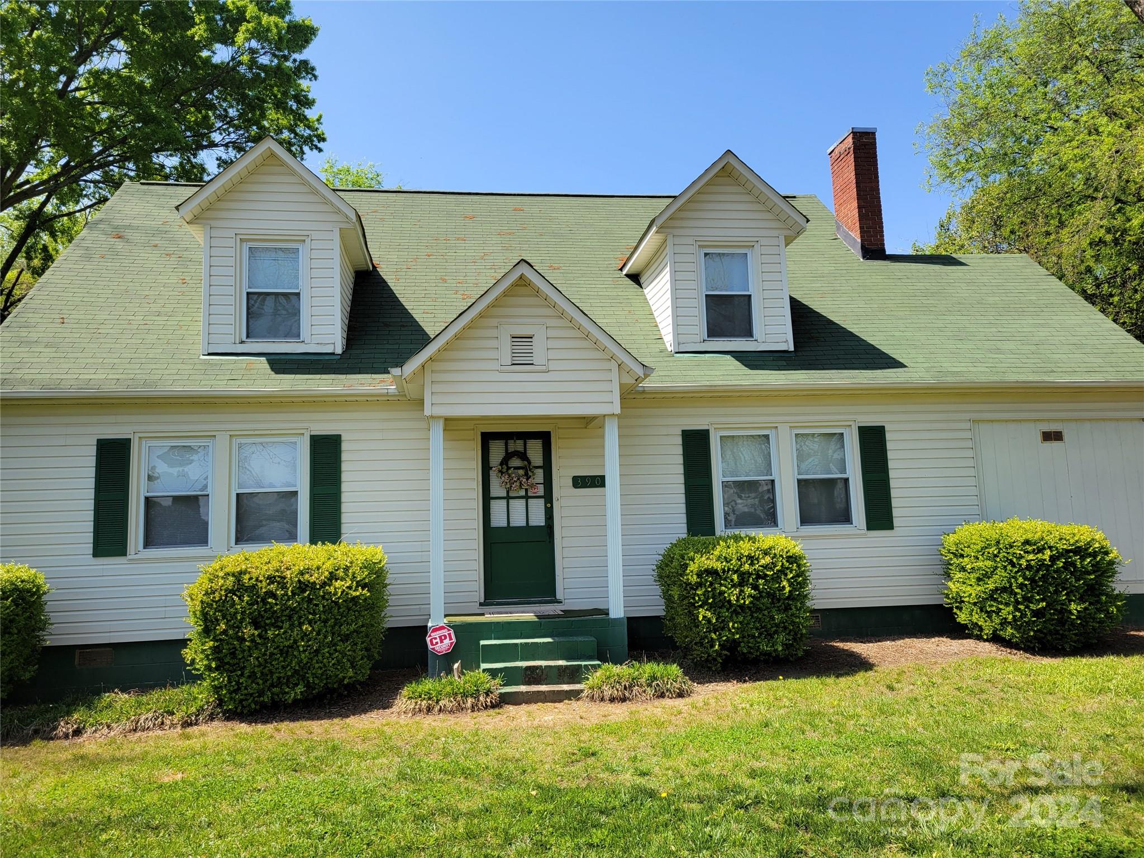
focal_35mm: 26
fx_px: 859
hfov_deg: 67.3
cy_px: 429
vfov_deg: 53.1
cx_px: 572
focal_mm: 5.4
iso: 40
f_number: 1.8
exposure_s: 1/1307
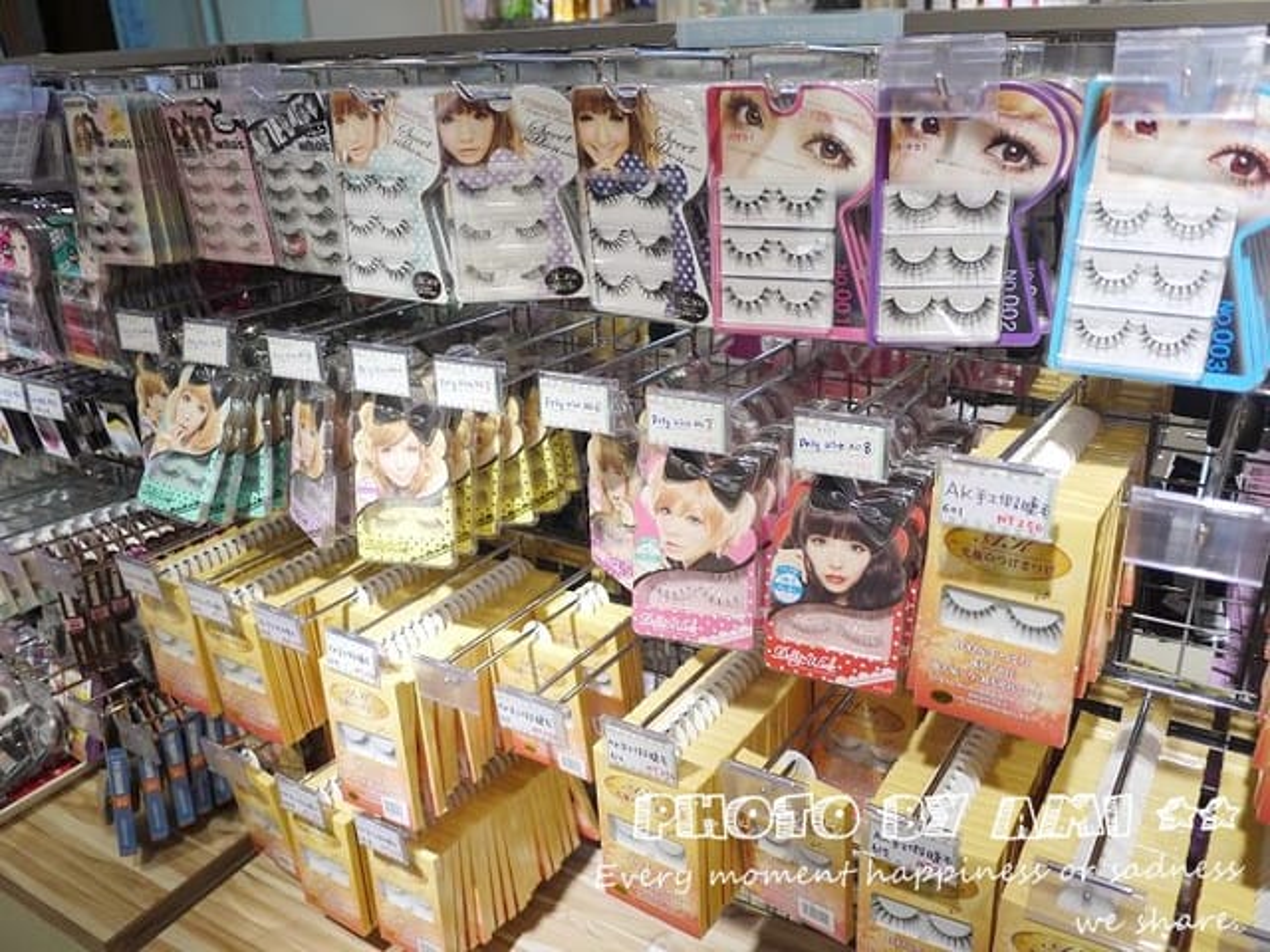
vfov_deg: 49.7
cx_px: 635
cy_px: 476
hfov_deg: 63.4
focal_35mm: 28
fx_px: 1027
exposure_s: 1/60
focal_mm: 14
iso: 250
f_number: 2.5
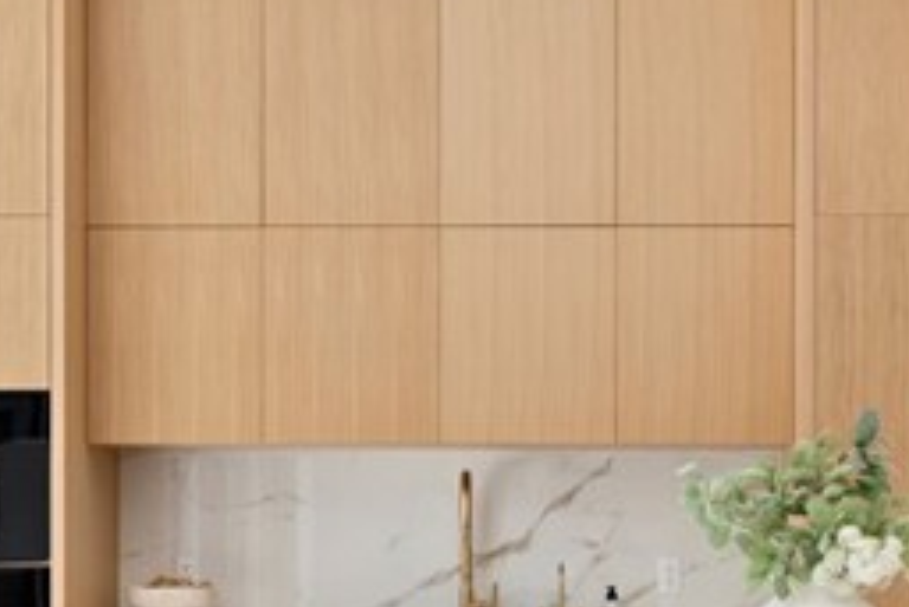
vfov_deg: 16.8
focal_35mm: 80
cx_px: 572
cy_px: 548
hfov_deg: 25.3
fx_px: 2021
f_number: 8
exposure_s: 1/25
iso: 100
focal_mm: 20
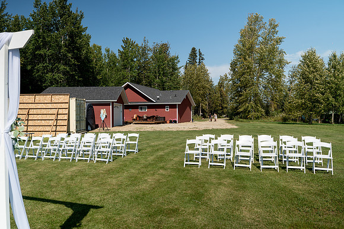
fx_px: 268
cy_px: 114
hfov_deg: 65.5
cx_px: 172
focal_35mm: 28
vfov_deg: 46.4
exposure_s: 1/125
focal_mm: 28
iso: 250
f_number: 5.6
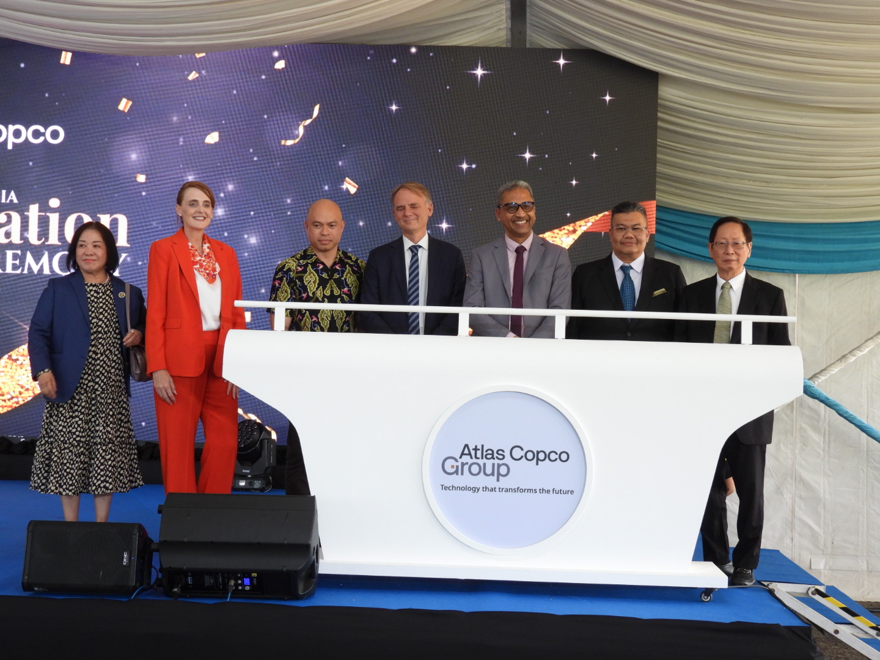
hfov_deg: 34.9
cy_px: 330
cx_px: 440
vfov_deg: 26.6
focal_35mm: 55
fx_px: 1398
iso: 250
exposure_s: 1/100
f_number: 3.5
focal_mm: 9.8
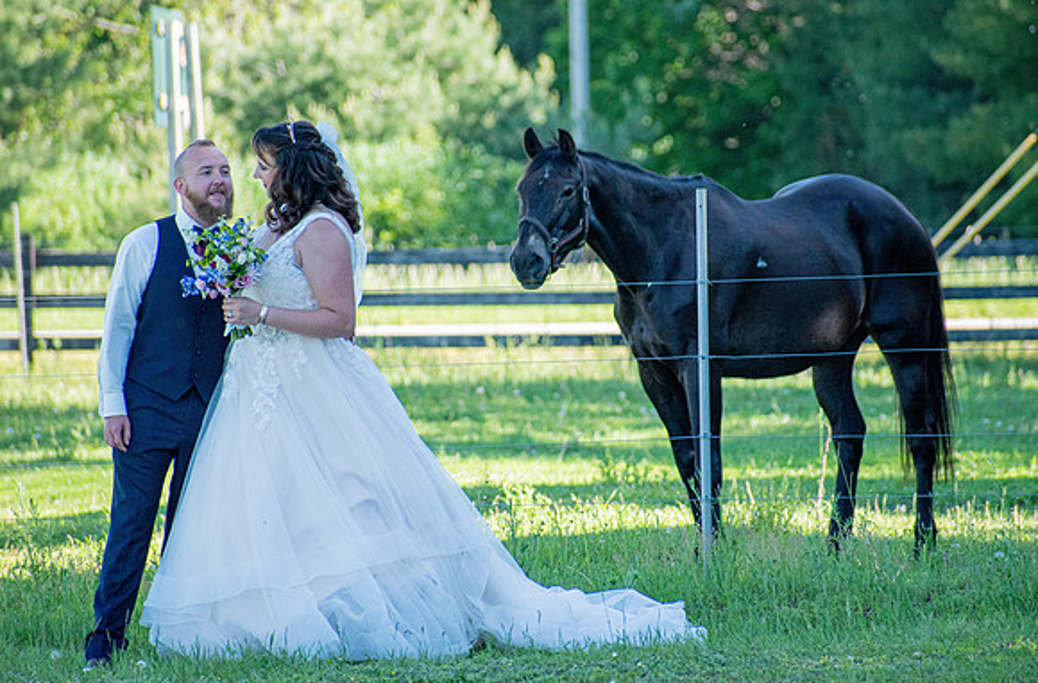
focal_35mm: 452
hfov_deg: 4.6
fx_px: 12975
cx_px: 519
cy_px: 337
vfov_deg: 3.0
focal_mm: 300
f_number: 6.3
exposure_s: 1/800
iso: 800
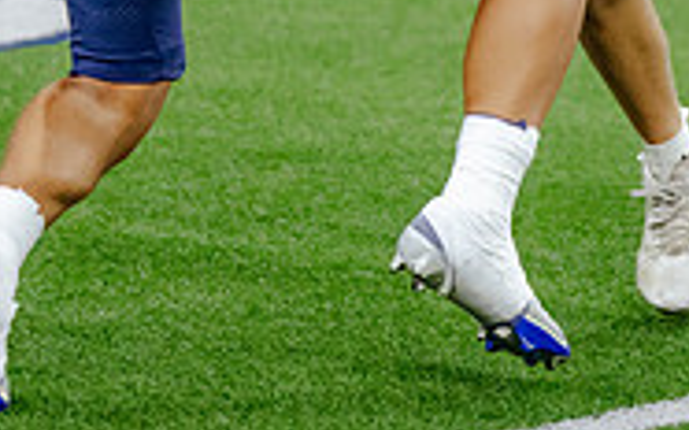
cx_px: 543
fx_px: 7394
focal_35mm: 394
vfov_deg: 3.3
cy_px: -364
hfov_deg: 5.3
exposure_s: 1/1250
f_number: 2.8
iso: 3200
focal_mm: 102
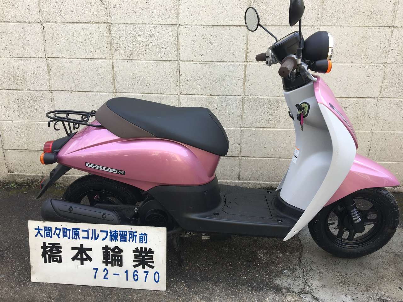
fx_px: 338
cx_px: 202
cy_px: 151
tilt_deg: -20.5
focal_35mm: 29
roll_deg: -0.9
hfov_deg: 61.7
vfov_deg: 48.2
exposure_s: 1/267
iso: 25
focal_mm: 4.15
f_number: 2.2
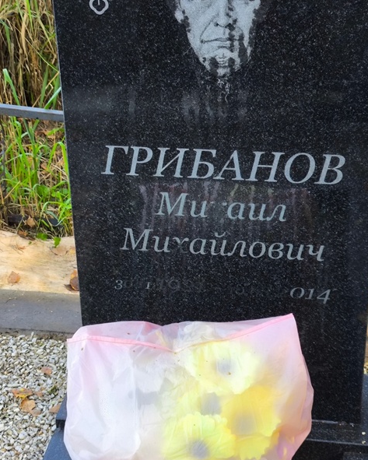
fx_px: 898
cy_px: 232
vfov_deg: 28.7
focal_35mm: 66
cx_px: 186
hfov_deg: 23.2
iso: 64
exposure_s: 1/120
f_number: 1.7
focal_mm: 4.71
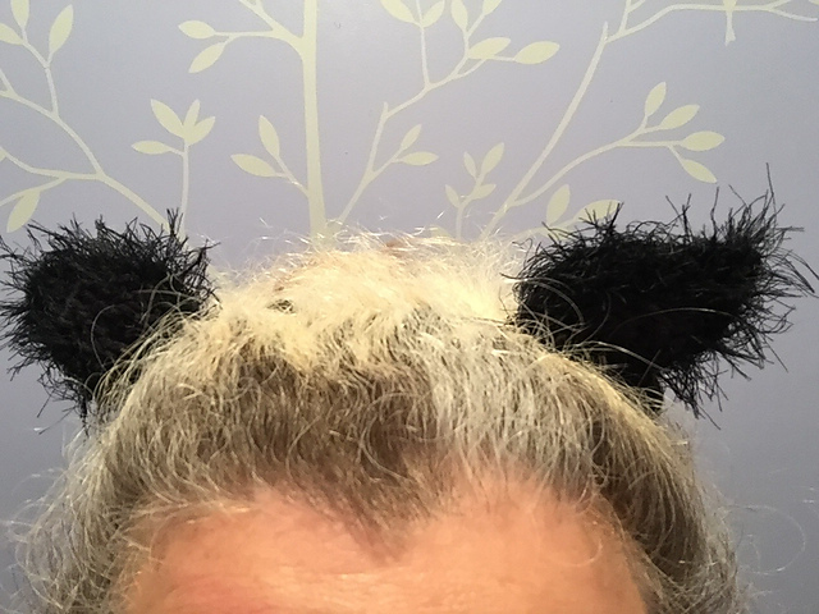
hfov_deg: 58.4
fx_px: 733
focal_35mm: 31
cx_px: 410
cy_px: 307
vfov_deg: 45.4
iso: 160
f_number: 2.2
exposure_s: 1/33
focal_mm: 2.65
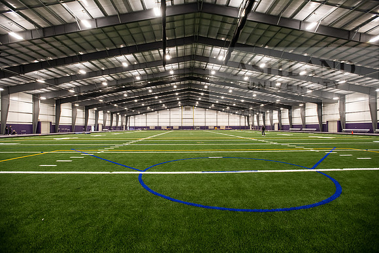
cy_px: 126
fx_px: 179
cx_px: 190
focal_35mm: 17
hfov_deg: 93.3
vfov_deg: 70.5
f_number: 4
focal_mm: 17
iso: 1600
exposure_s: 1/125
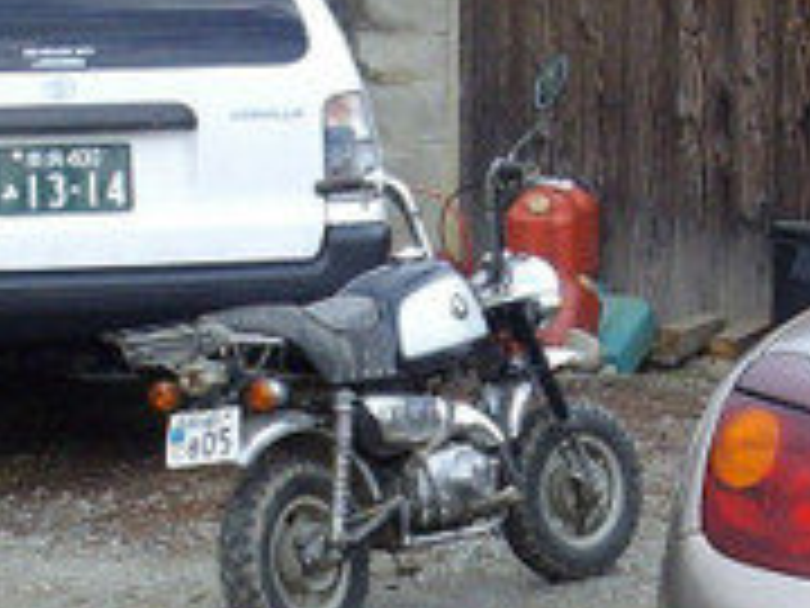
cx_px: 536
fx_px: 3838
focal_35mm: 164
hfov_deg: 12.0
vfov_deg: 9.0
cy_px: 477
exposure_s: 1/200
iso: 80
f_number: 2.8
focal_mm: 6.2
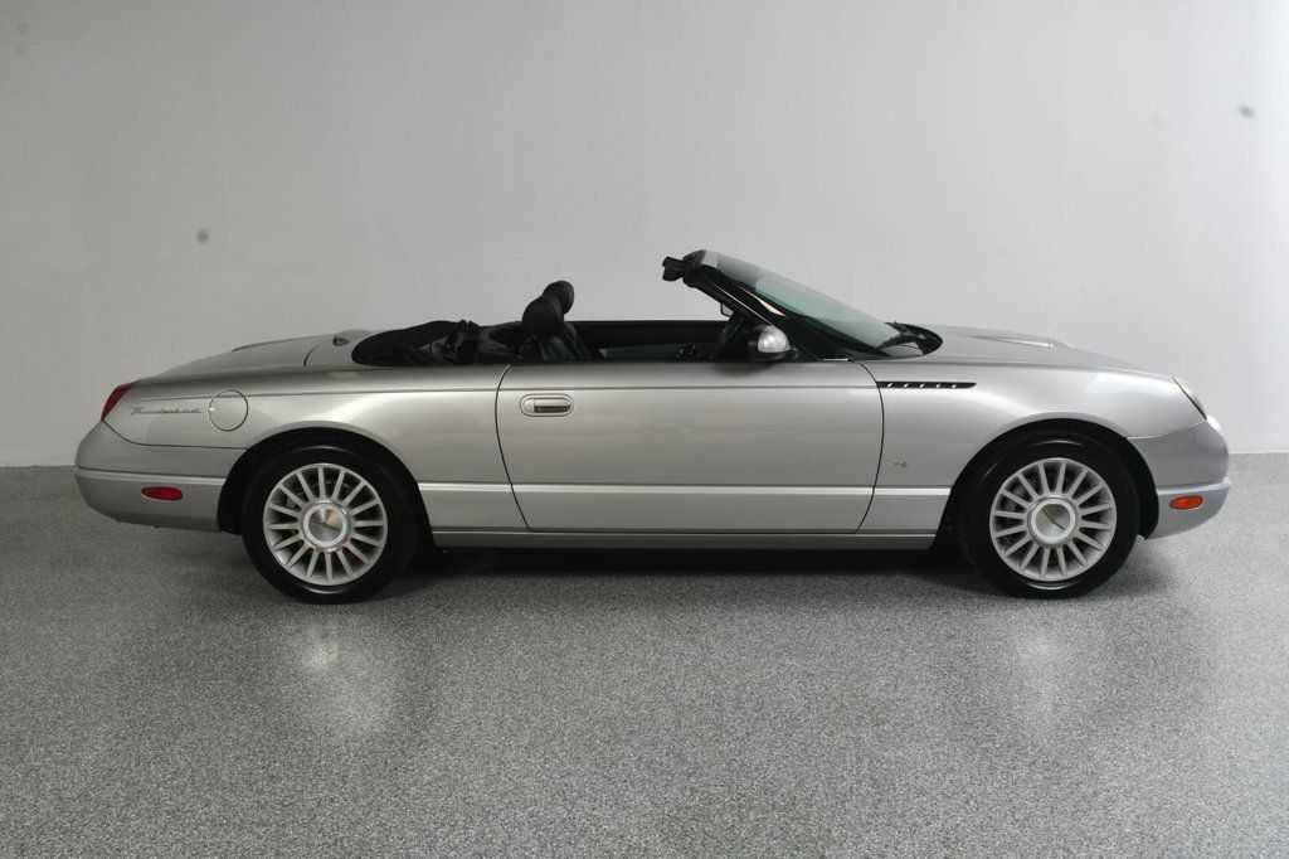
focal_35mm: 33
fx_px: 1181
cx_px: 644
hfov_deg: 57.2
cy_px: 430
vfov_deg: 39.9
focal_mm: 22
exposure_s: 1/160
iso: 100
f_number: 13
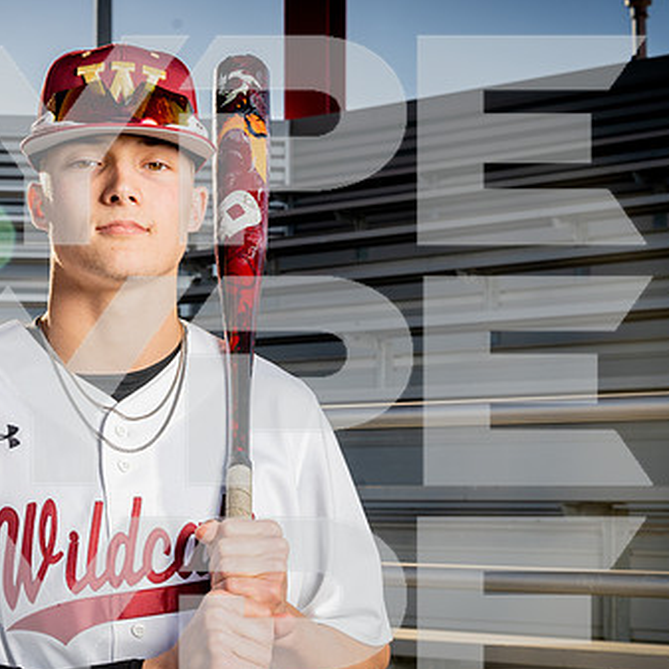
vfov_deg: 21.9
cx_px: 147
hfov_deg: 21.7
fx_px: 1727
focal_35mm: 79
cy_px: 382
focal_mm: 54
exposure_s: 1/250
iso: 125
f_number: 9
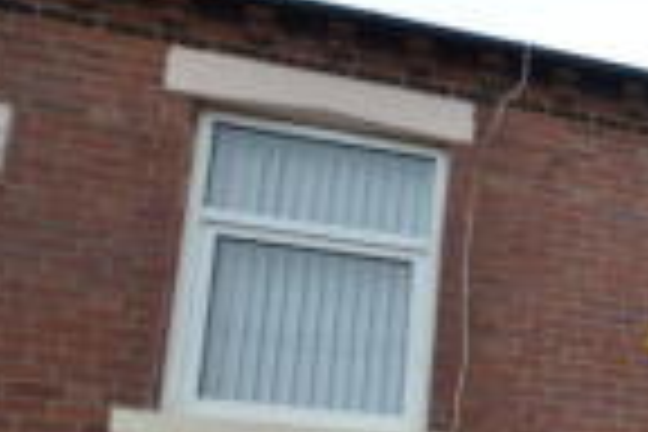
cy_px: 682
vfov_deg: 20.5
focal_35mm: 55
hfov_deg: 24.9
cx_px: 1040
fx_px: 984
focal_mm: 11
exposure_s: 1/125
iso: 400
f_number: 5.6
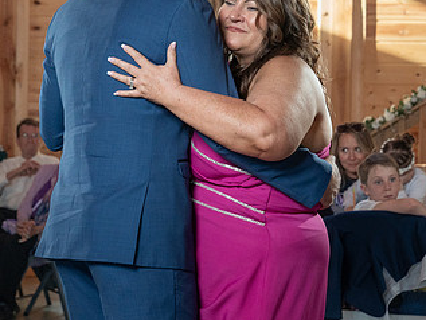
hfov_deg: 14.1
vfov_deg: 10.6
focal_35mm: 140
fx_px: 1724
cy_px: 61
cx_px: 202
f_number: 5.6
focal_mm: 70
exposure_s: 1/200
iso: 2000
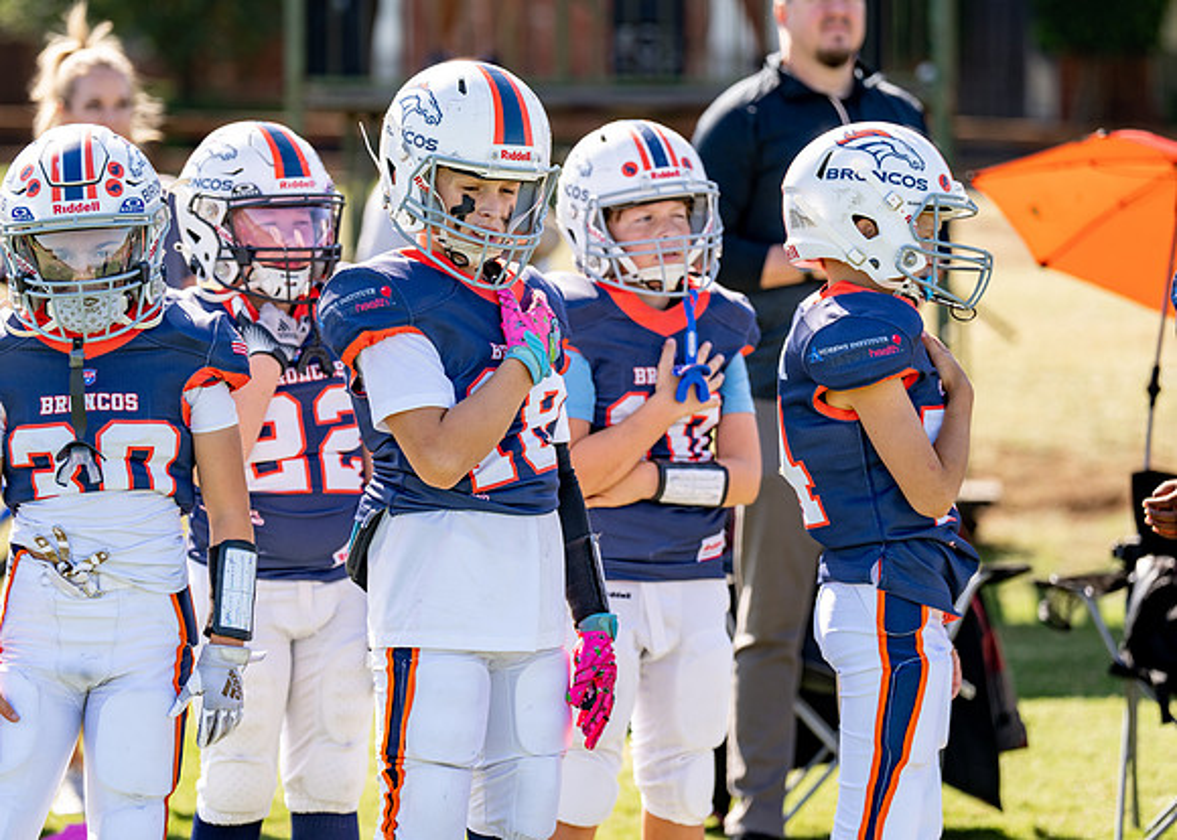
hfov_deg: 13.6
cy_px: 384
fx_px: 4923
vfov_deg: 9.8
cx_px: 485
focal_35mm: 147
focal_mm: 127
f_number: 2.8
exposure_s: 1/640
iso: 100
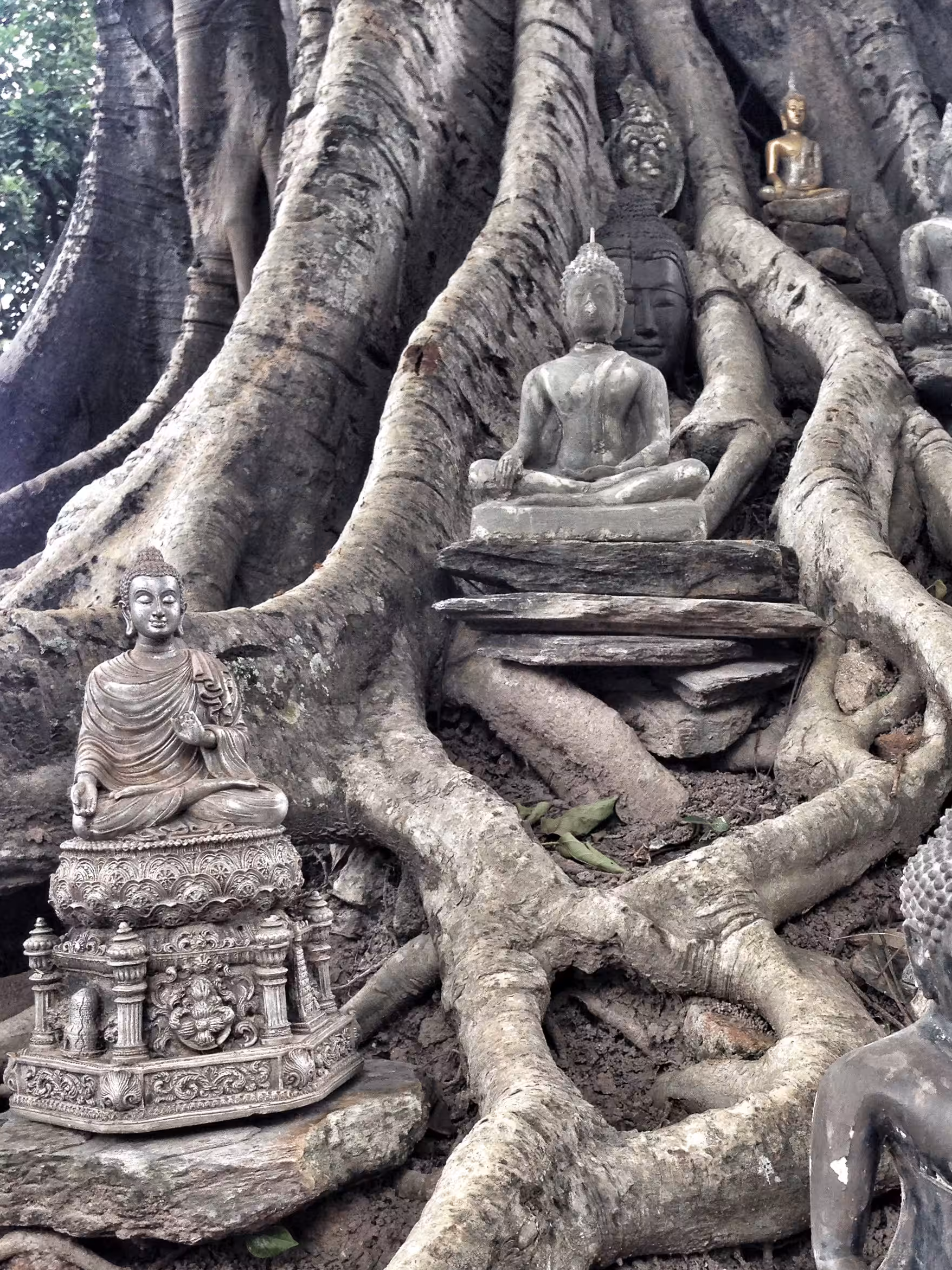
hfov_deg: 31.2
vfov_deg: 40.9
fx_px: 1687
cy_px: 813
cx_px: 663
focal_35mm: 46
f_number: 2.4
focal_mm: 4.12
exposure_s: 1/180
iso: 50
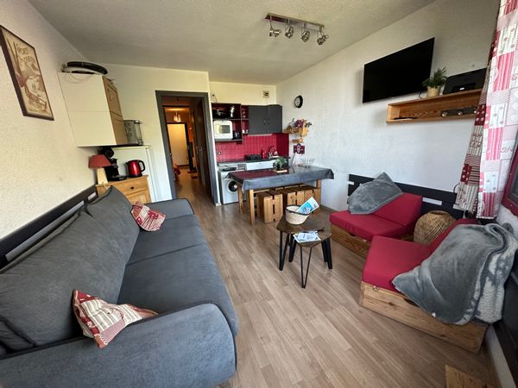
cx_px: 259
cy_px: 194
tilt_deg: -16.0
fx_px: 209
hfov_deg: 102.1
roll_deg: +1.9
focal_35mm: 14
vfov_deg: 85.7
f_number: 2.2
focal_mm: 2.22
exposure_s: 1/69
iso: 320
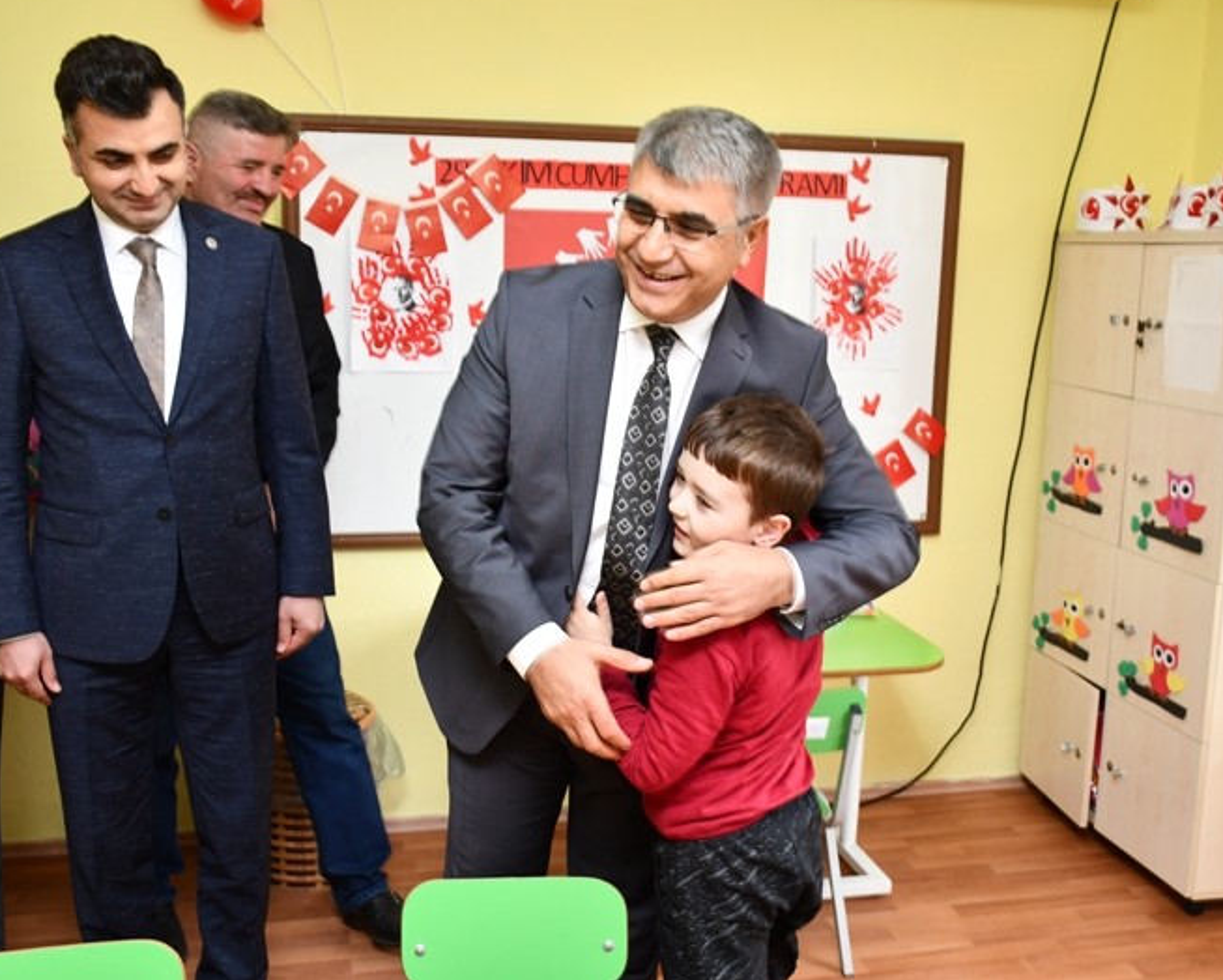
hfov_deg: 46.8
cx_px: 615
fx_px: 1412
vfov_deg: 38.3
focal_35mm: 39
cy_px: 485
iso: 640
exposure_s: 1/60
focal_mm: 23
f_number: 4
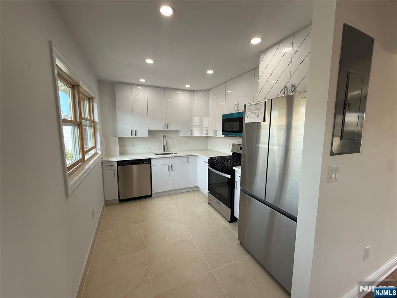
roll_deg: -0.3
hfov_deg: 102.1
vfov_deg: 85.7
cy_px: 149
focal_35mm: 14
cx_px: 198
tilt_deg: -6.5
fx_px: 161
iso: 50
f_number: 2.2
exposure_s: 1/120
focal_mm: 2.22
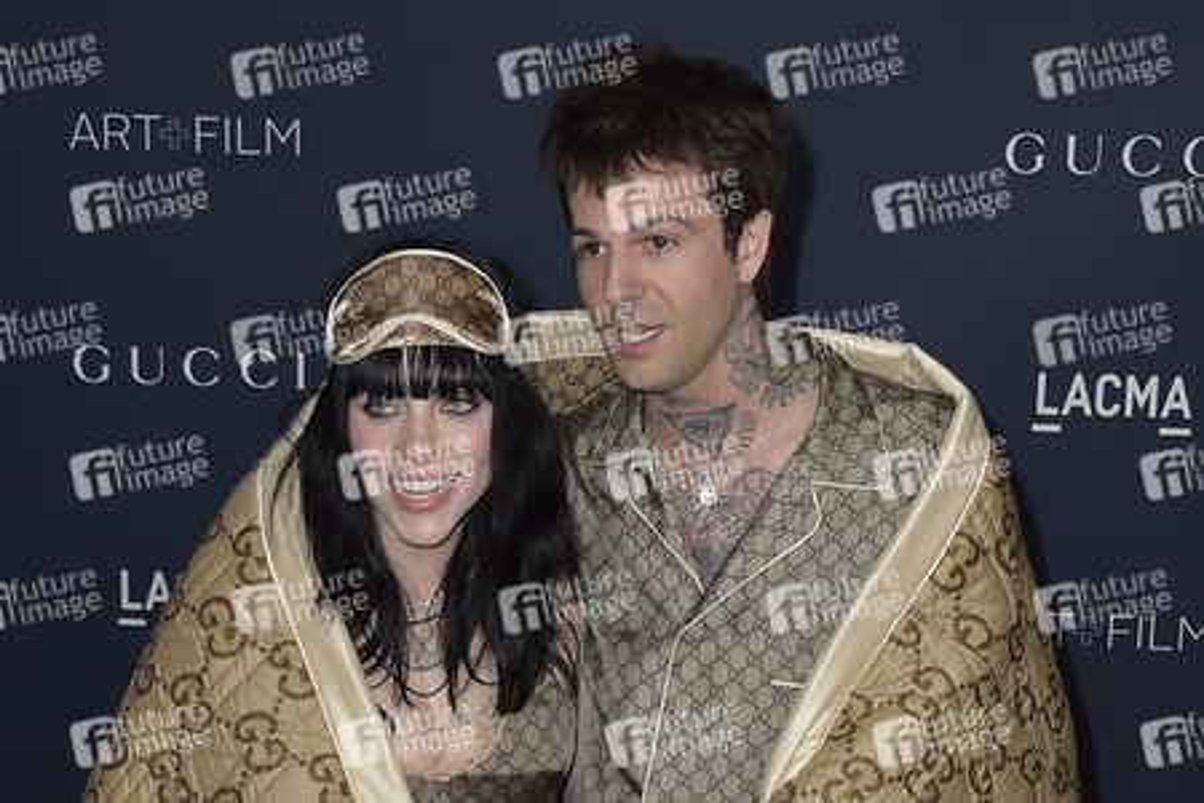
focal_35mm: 40
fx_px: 1338
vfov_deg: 33.4
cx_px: 602
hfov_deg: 48.5
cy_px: 402
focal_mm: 40
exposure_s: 1/250
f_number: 6.3
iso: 500
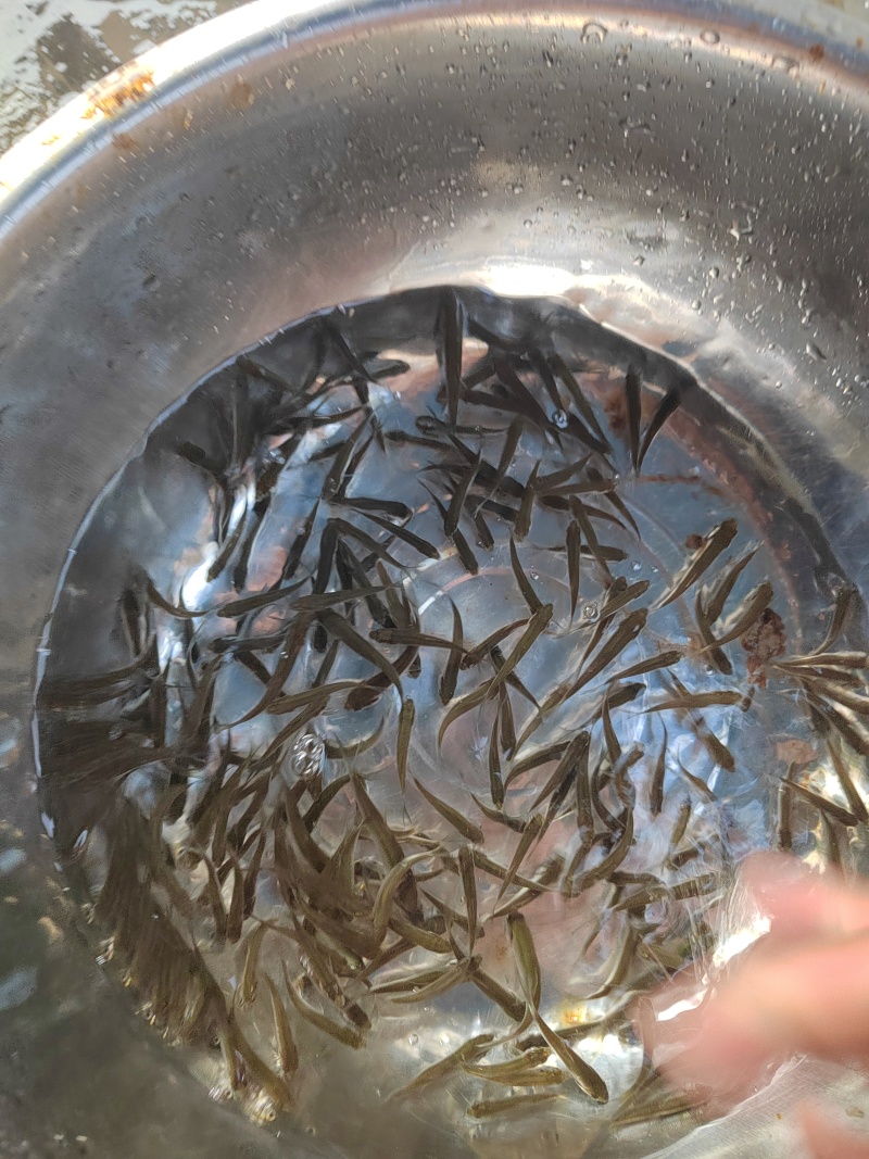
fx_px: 770
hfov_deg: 58.9
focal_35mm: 23
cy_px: 580
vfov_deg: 73.9
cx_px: 434
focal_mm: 5.52
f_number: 1.9
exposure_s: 1/100
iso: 628
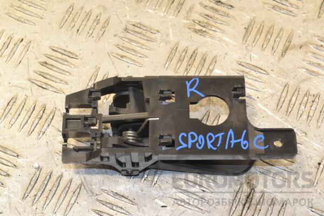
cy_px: 108
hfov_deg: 24.6
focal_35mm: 82
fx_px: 742
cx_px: 162
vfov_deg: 16.6
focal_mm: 55
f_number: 13
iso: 3200
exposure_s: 1/200
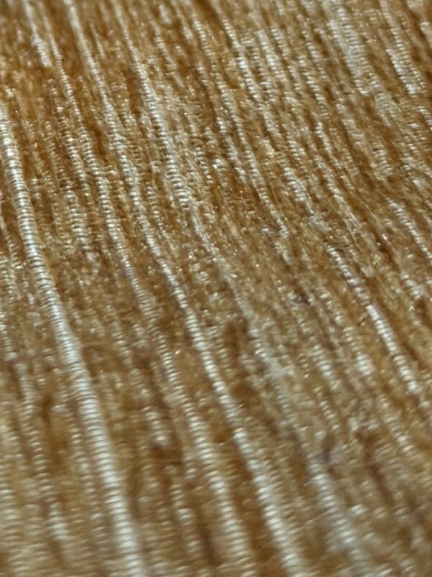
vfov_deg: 12.5
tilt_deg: -18.3
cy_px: -204
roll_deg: +3.5
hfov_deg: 9.5
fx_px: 2547
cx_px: -154
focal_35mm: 153
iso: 500
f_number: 1.78
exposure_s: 1/37
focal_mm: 6.76
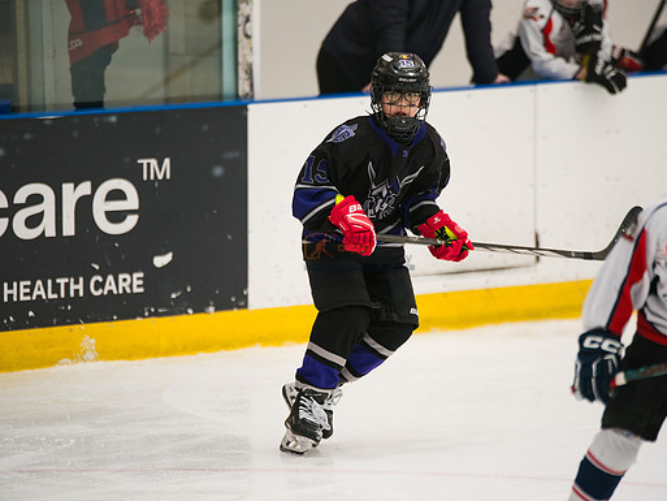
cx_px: 360
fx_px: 6283
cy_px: 250
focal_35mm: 326
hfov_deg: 6.1
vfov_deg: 4.6
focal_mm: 300
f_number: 3.2
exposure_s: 1/1250
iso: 2000
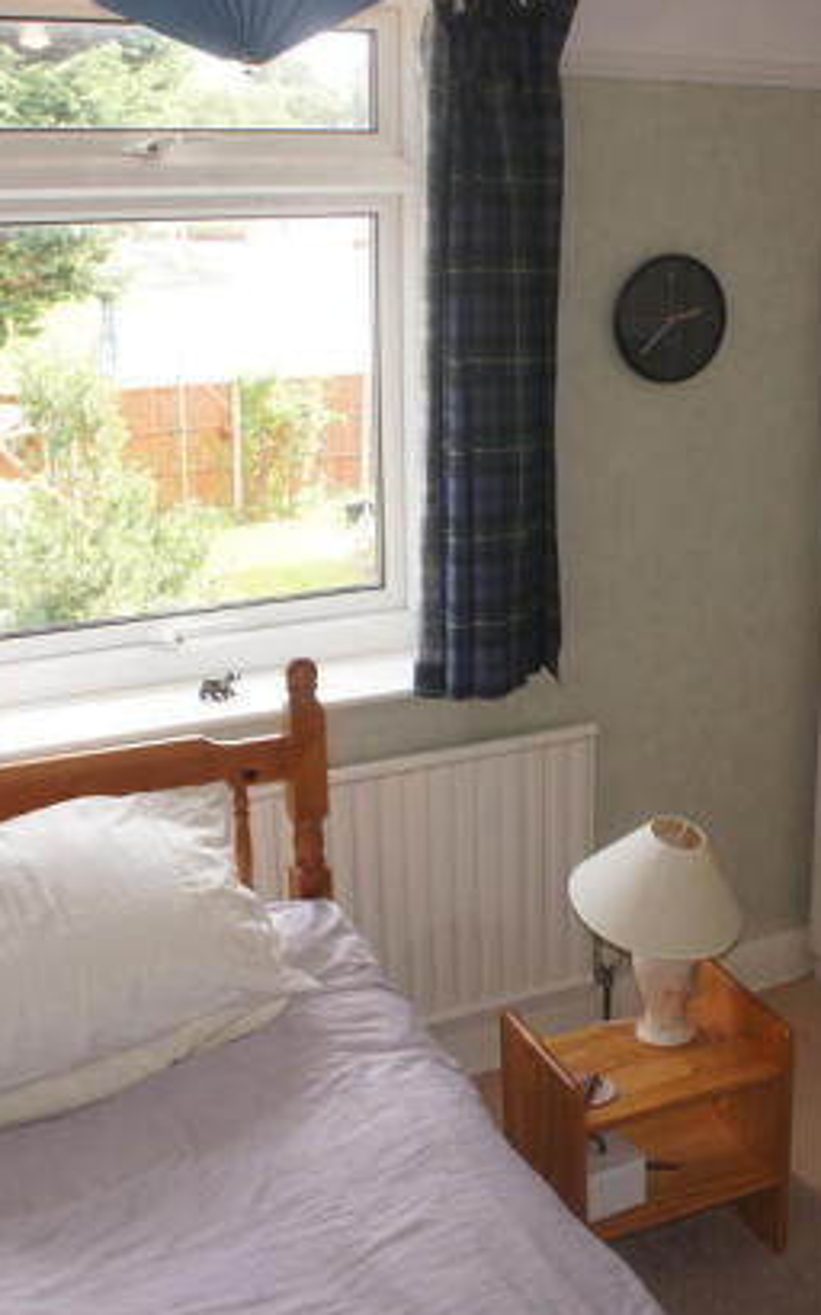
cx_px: 712
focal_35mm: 44
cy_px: 664
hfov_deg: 28.3
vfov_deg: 45.3
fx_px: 1576
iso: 200
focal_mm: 18
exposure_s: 1/80
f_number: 4.5
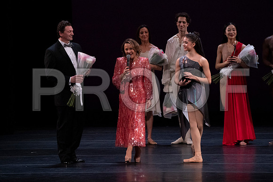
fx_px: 3034
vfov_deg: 3.4
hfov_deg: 5.2
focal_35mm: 400
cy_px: 91
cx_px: 136
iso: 12800
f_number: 14
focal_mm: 400
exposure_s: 1/320
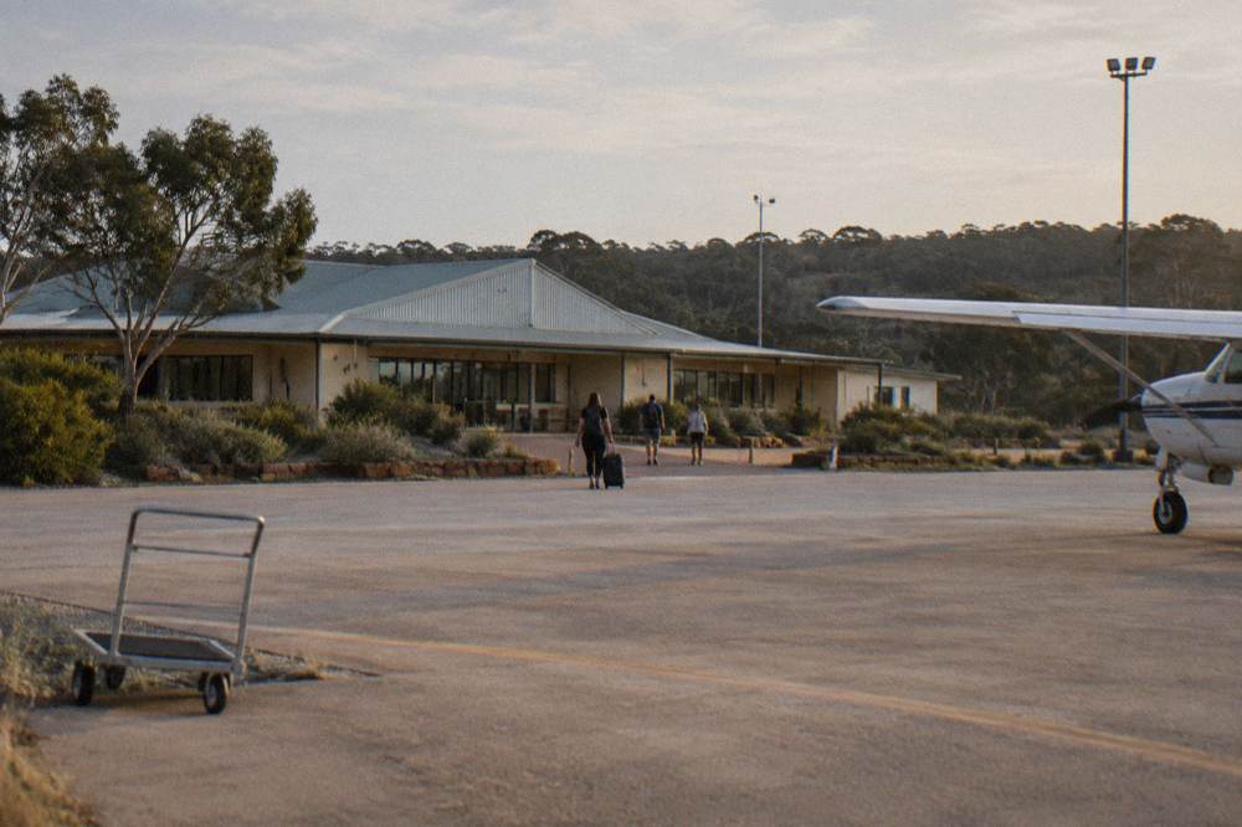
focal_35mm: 35
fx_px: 1207
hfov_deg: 54.5
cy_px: 414
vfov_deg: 37.8
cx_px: 621
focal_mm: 35
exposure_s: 1/320
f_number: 8
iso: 100
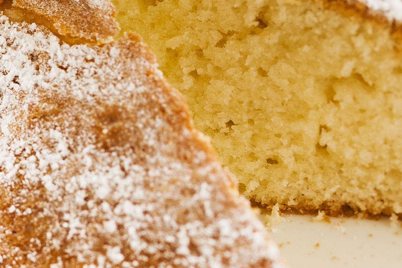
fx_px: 2457
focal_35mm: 220
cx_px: -11
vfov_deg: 6.2
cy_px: 141
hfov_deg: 9.3
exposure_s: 1/60
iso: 100
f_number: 8
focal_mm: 45
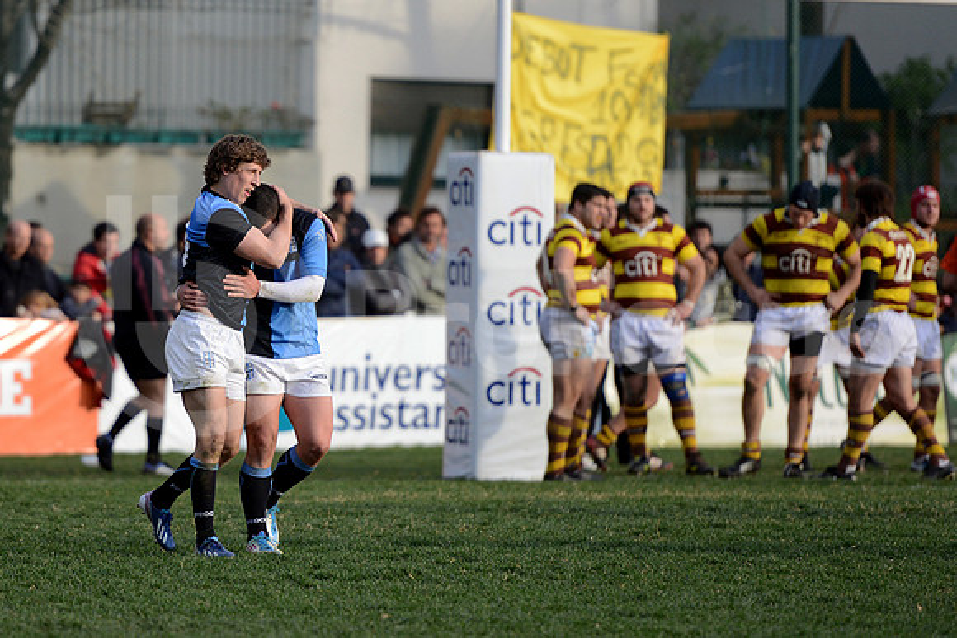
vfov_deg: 7.0
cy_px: 319
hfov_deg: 10.5
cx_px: 478
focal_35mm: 195
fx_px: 5185
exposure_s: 1/1250
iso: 640
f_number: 2.8
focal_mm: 195
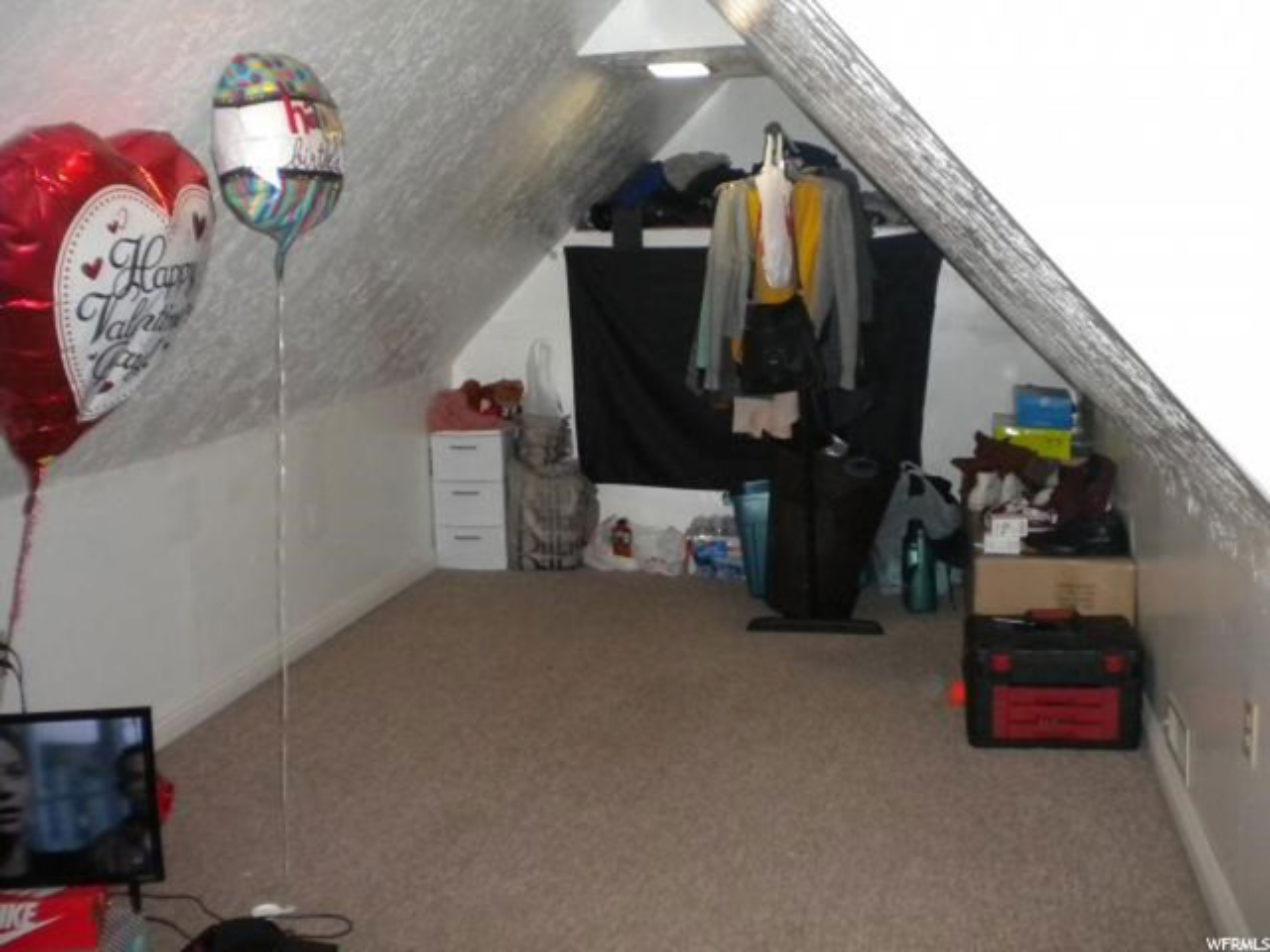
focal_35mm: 35
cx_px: 635
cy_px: 476
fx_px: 1284
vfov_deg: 40.7
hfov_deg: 52.6
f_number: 3.1
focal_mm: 6.3
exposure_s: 1/30
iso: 400
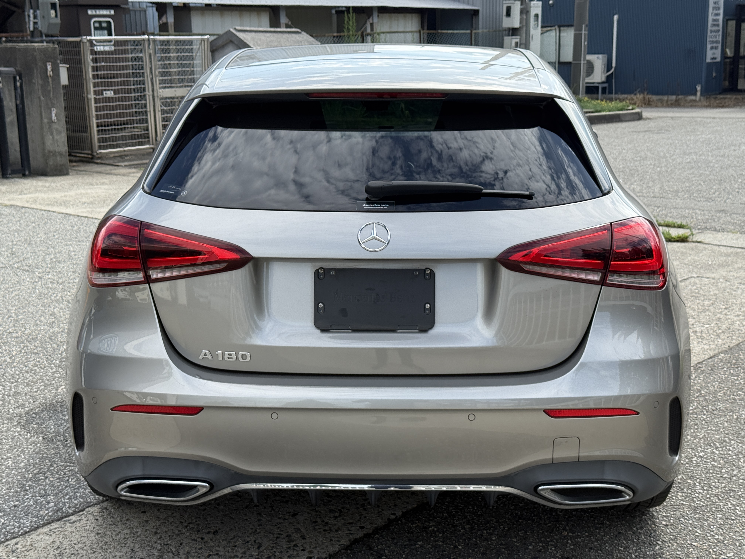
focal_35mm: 48
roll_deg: +1.2
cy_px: 280
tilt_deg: -12.2
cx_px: 372
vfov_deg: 30.3
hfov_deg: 39.7
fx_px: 1033
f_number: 1.78
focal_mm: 6.76
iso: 80
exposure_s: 1/2762
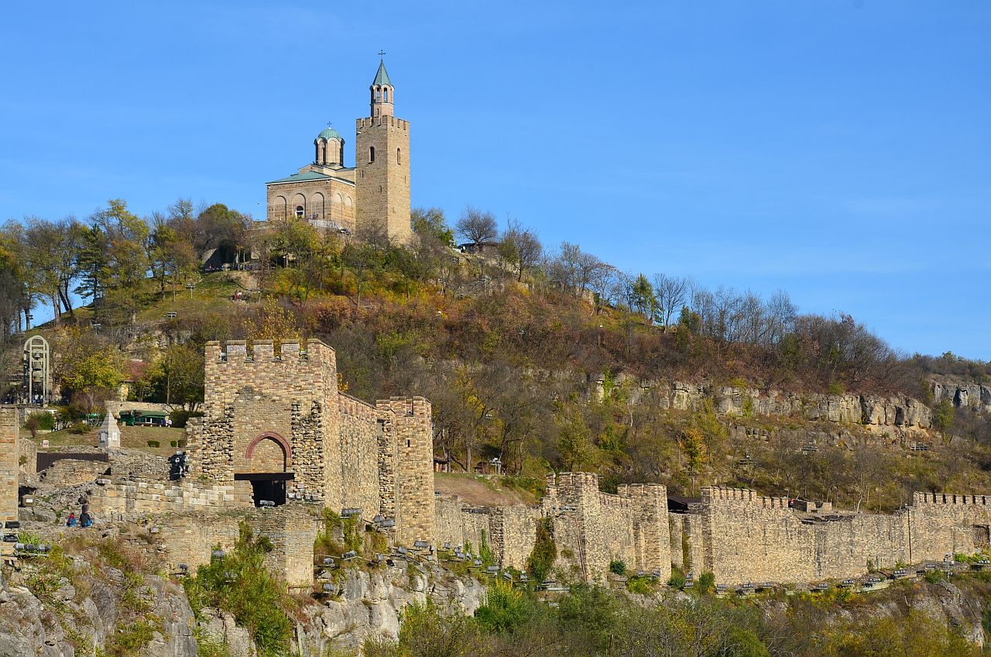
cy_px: 328
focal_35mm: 99
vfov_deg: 13.8
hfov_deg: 20.7
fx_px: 2720
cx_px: 496
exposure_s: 1/400
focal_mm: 66
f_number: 11
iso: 200
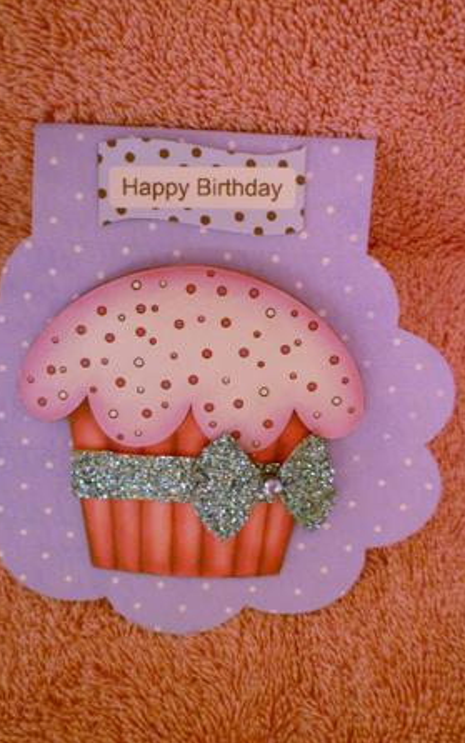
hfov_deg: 40.5
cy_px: 372
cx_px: 202
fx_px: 628
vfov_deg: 61.2
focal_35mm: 31
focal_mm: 5.2
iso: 400
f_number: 3.3
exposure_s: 1/15
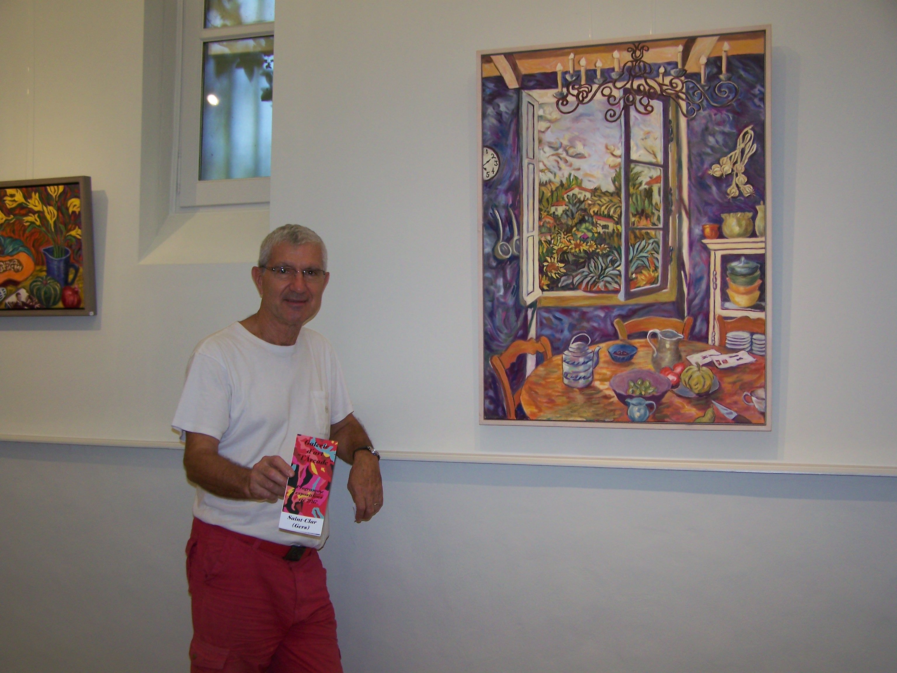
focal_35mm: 38
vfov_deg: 37.7
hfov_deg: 49.0
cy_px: 336
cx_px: 448
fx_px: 985
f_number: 2.8
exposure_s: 1/60
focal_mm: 6.3
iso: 80
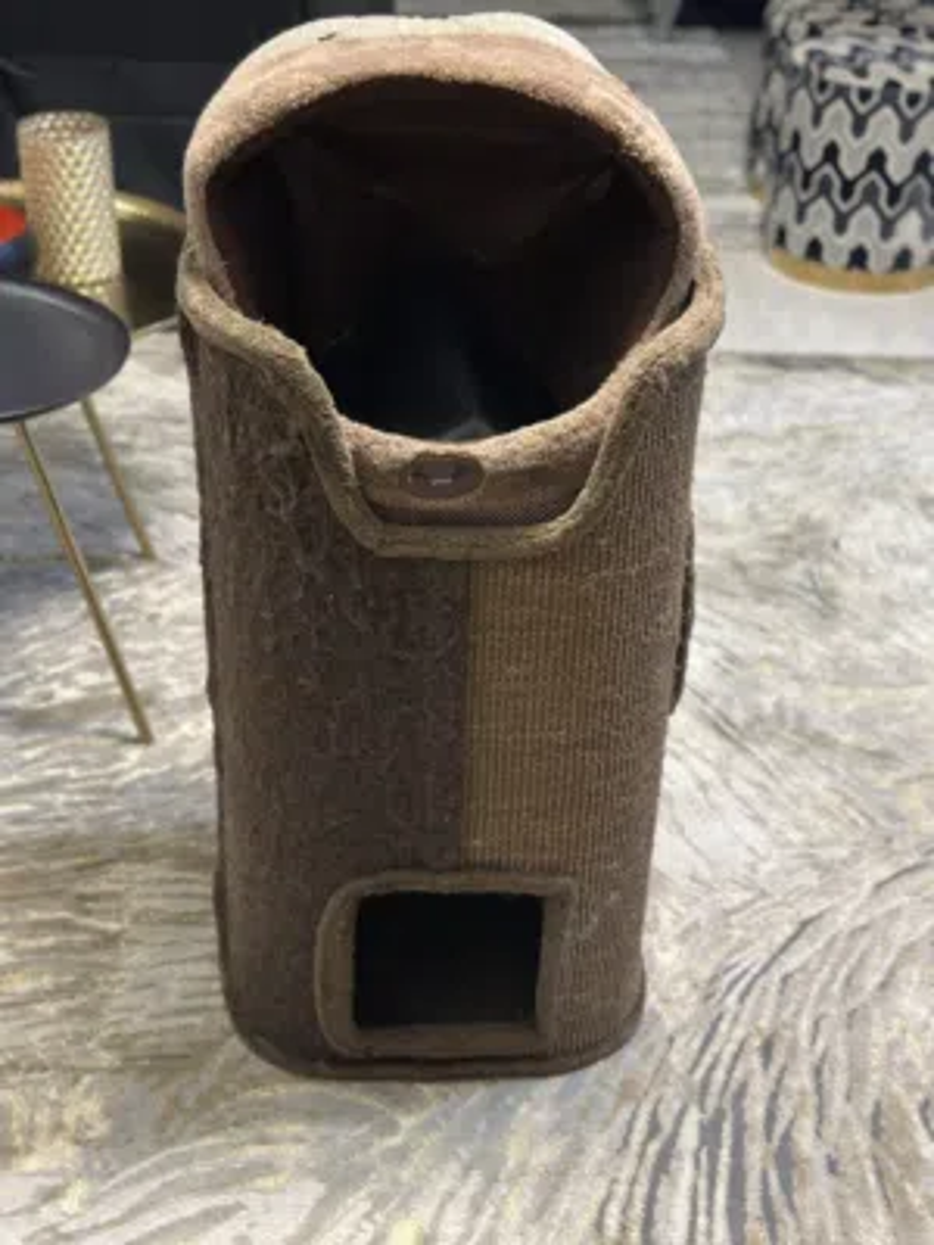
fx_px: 1727
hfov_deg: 30.3
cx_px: 467
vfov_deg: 39.7
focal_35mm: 48
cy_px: 622
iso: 320
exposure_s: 1/33
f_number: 1.78
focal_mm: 6.86
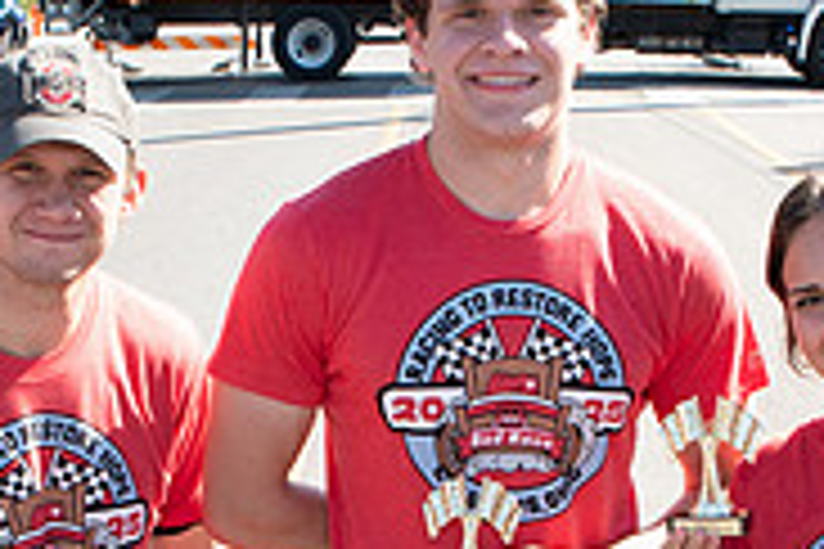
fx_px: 1945
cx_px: 356
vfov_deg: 15.8
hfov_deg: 23.9
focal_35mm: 85
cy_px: 523
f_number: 8
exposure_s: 1/200
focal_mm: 24
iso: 320
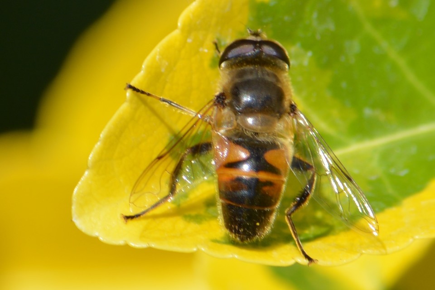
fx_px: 5437
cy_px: 145
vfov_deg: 3.1
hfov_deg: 4.6
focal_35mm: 450
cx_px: 218
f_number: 8
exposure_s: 1/250
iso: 100
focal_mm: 300
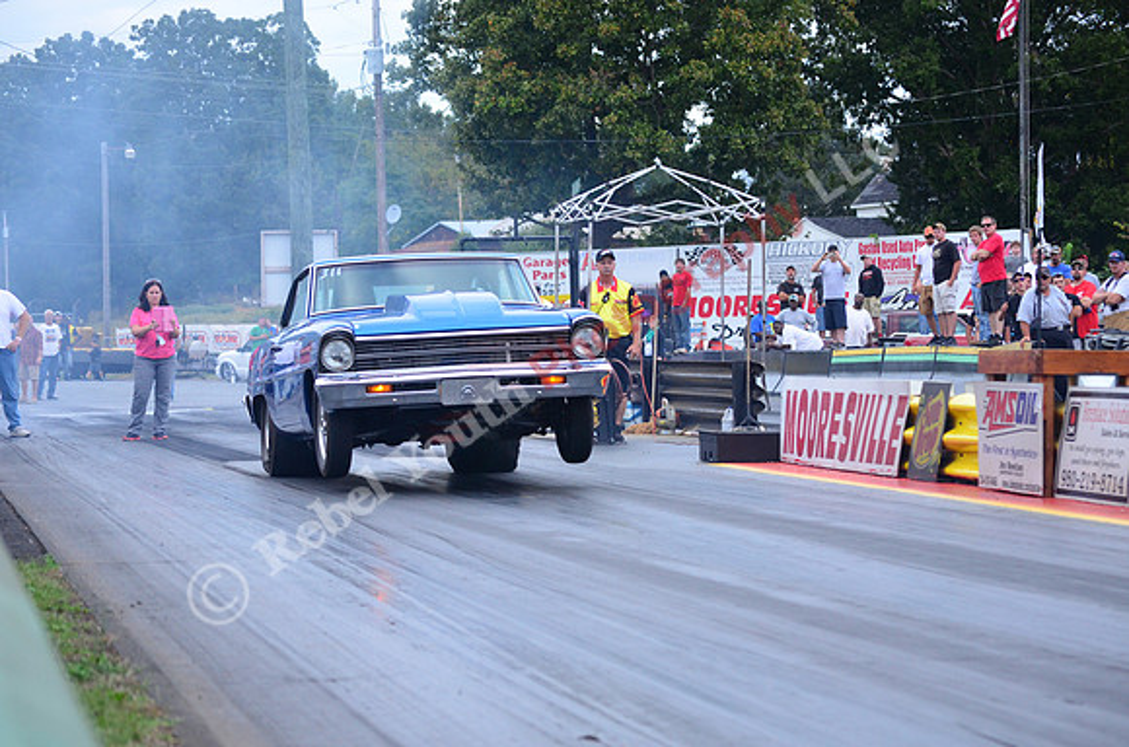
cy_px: 374
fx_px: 3849
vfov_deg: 11.1
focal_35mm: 123
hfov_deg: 16.7
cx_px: 564
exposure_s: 1/320
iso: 1000
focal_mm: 82
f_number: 4.5
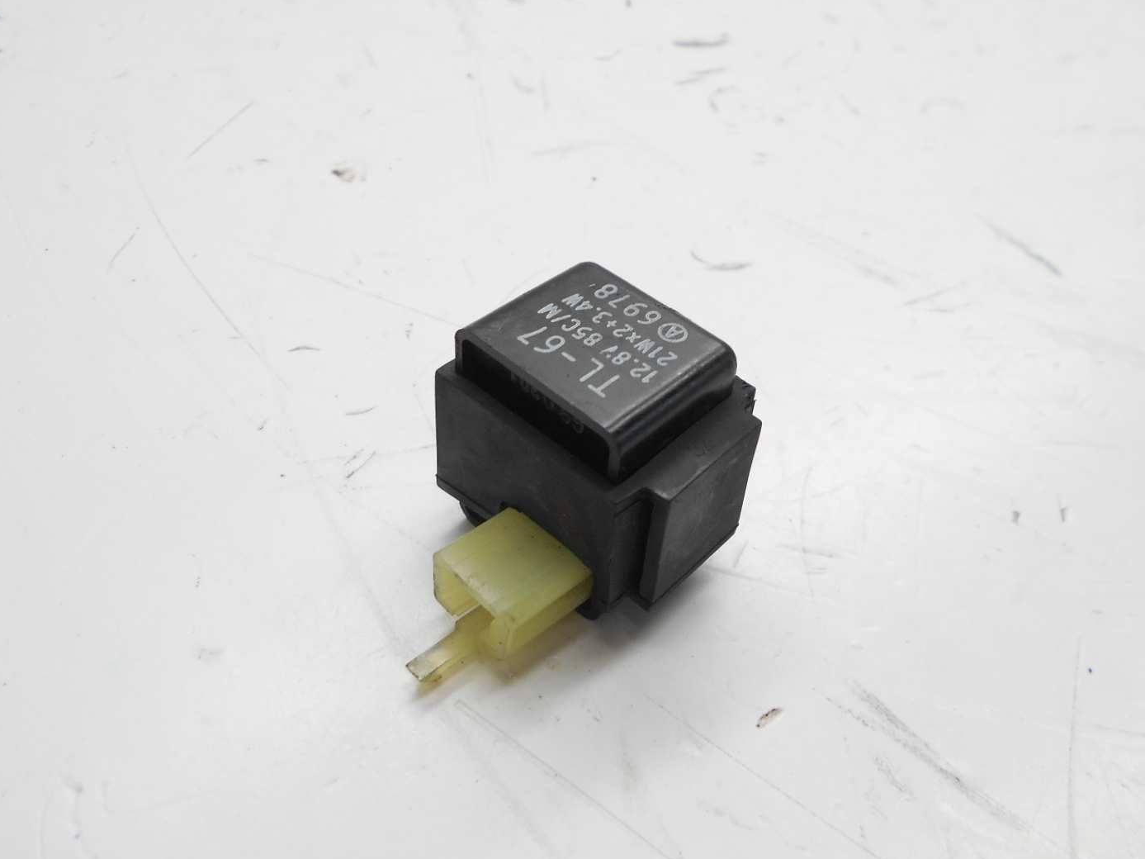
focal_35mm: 30
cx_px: 504
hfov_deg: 59.8
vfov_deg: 46.7
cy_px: 467
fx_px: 992
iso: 80
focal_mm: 4.6
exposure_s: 1/40
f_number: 3.2
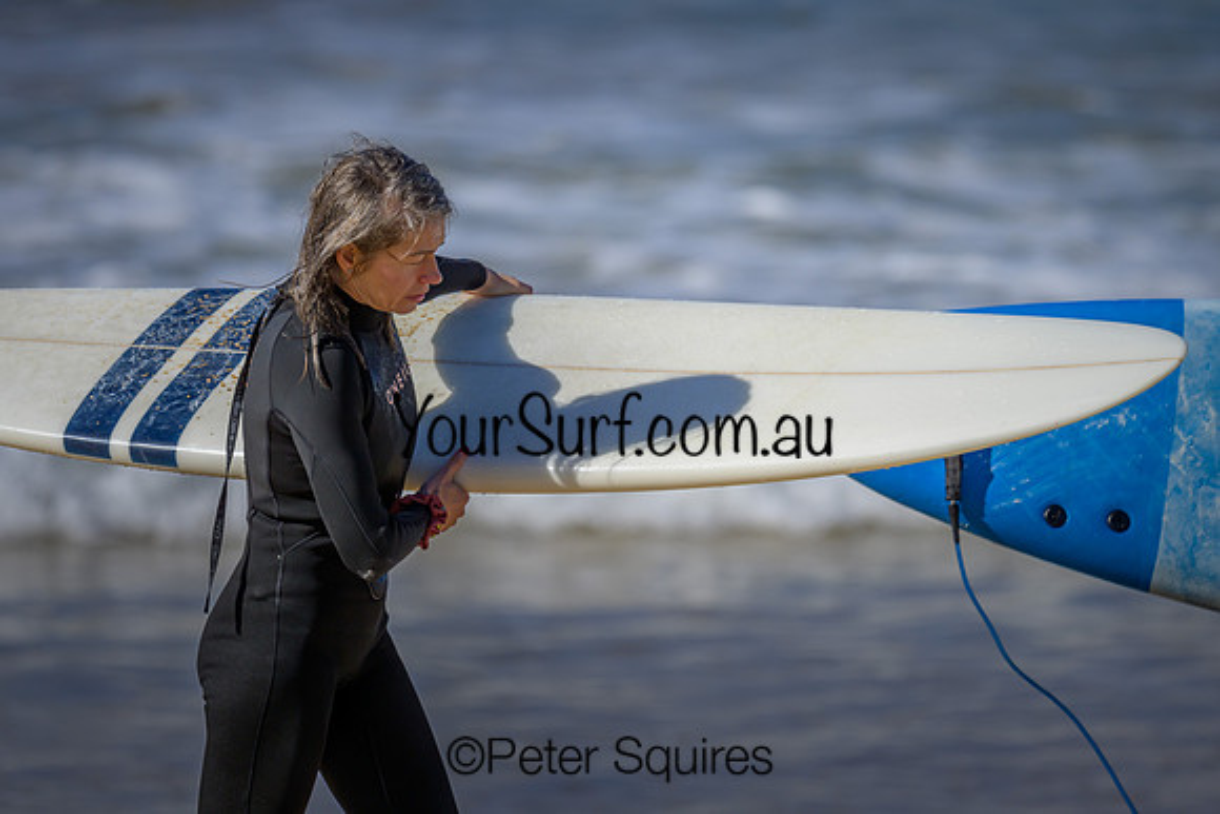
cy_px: 339
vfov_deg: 1.5
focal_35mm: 934
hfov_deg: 2.2
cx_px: 594
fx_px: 31660
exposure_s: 1/2000
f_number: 6.3
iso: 250
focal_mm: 800
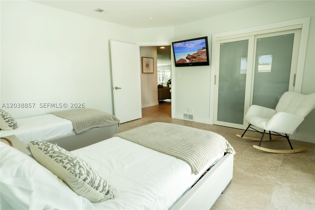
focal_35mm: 20
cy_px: 105
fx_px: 175
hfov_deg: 84.0
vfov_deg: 61.9
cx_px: 158
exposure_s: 1/500
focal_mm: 20
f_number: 9
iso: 200
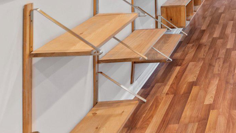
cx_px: 315
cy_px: -74
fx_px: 350
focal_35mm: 56
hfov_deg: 29.3
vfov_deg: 18.6
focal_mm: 18
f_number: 7.1
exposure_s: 1/4
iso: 500
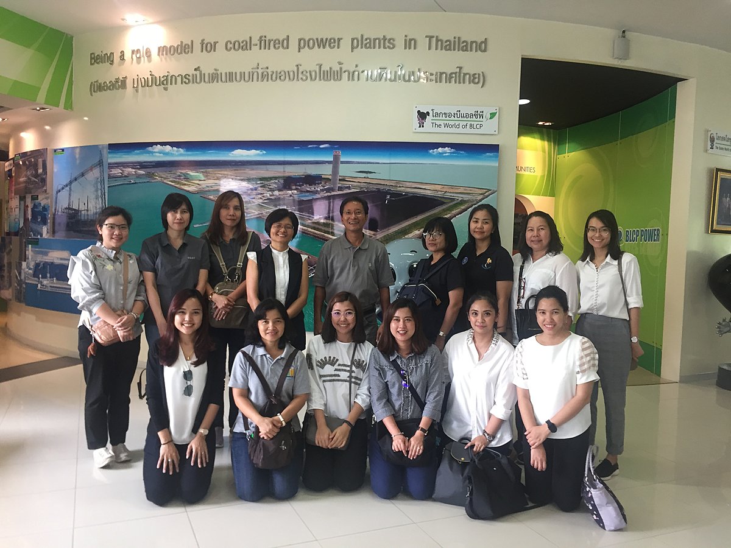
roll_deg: -2.1
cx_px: 366
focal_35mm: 29
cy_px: 274
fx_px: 612
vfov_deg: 48.2
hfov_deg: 61.7
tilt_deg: -2.4
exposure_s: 1/33
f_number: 2.2
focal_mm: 4.15
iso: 125
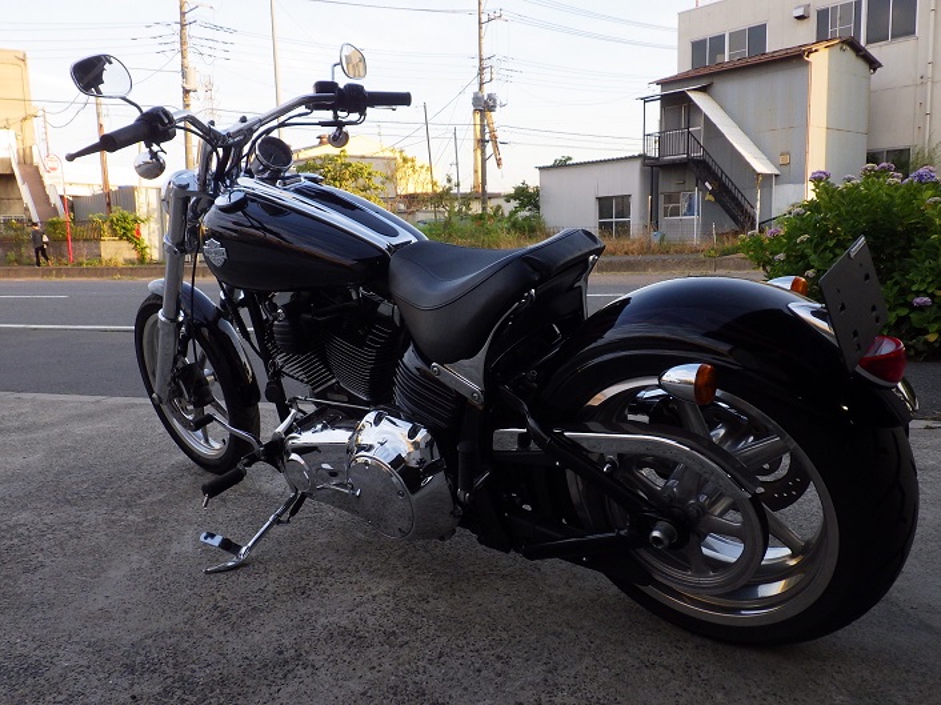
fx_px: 761
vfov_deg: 49.7
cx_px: 470
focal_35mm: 28
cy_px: 352
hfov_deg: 63.5
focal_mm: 5
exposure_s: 1/160
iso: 250
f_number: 4.2
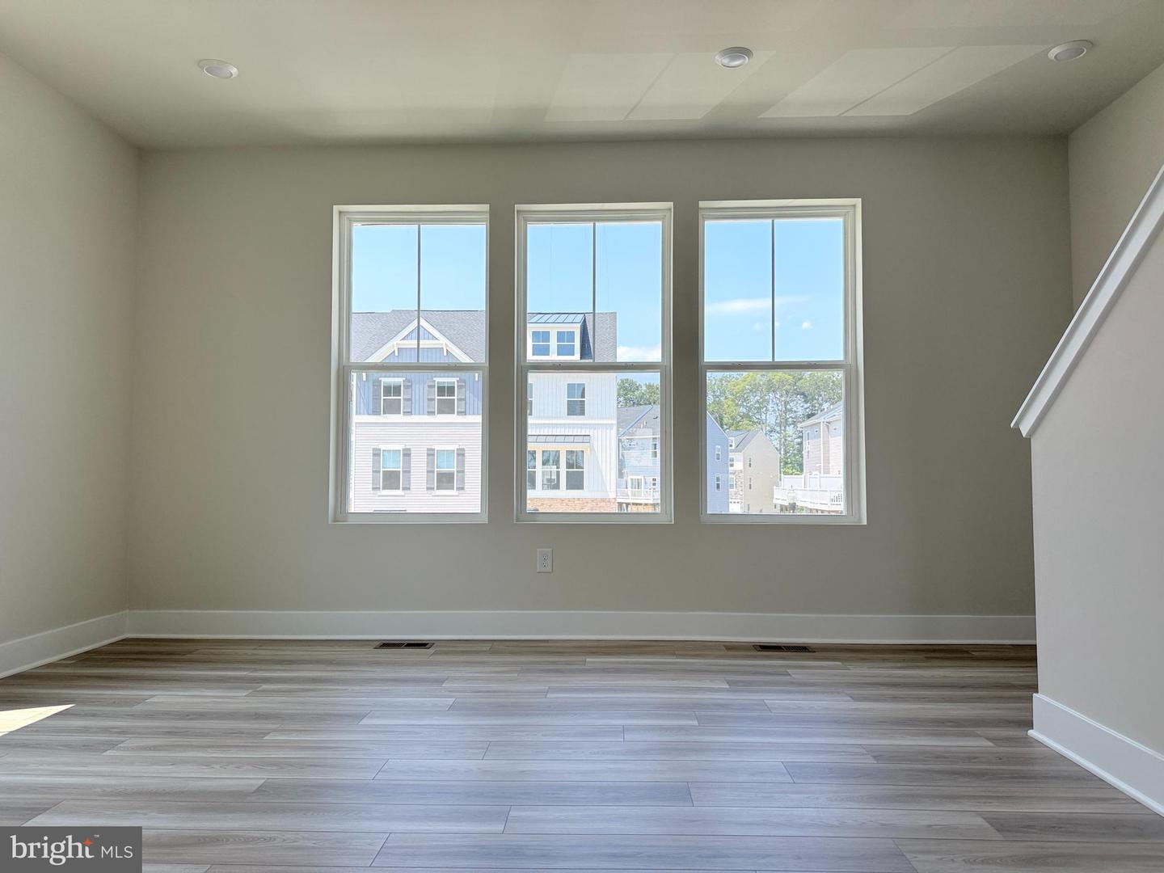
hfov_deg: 71.6
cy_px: 436
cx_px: 582
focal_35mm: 24
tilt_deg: +2.2
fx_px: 807
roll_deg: -0.1
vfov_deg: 56.8
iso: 100
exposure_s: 1/1192
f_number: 1.78
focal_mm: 6.76
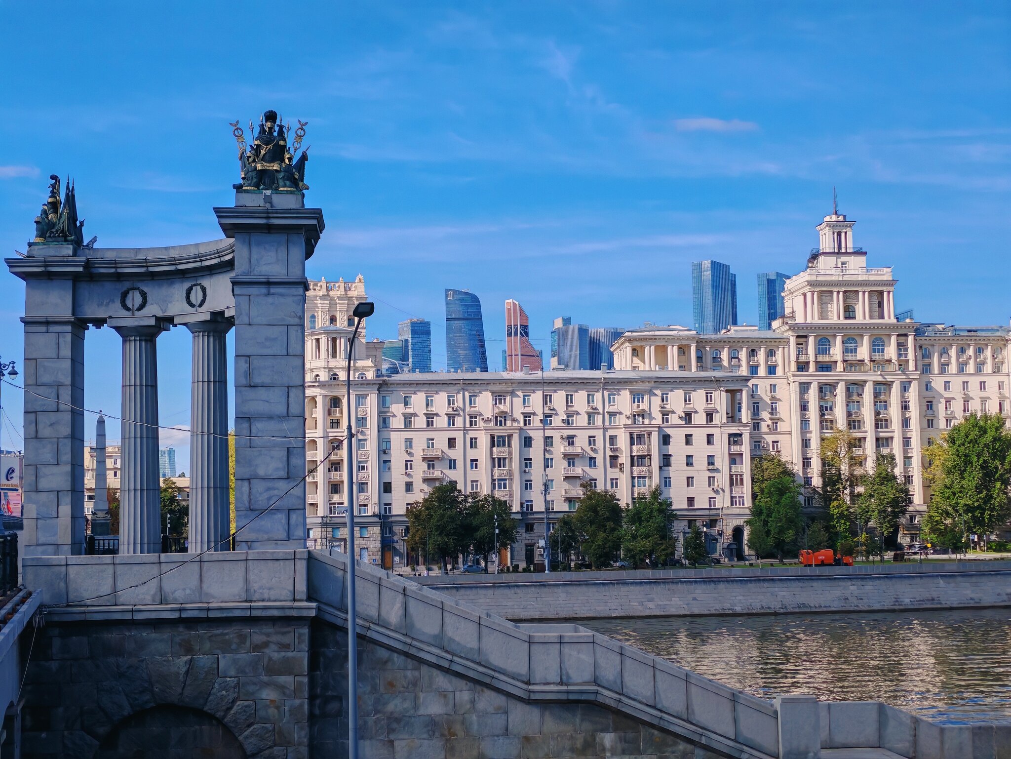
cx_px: 506
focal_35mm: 54
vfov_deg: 27.0
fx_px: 1578
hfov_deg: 35.5
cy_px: 380
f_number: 1.95
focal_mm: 5.52
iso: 50
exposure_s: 1/1200
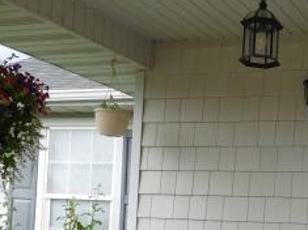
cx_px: 292
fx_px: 605
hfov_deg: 27.3
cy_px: 225
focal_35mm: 68
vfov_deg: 20.9
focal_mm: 4.5
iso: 125
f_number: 3.4
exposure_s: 1/200
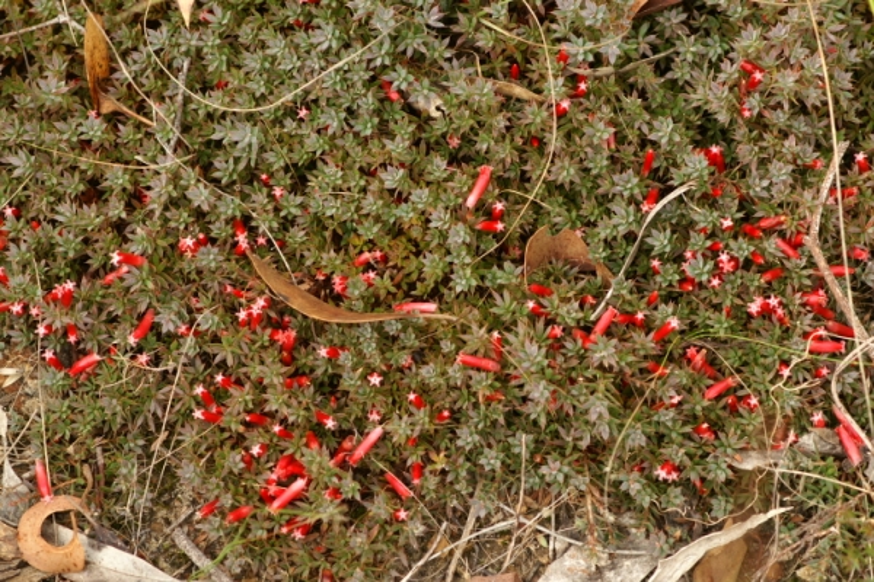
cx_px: 437
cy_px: 291
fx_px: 3641
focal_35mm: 150
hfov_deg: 13.7
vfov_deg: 9.1
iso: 100
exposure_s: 1/25
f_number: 4.5
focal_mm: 100
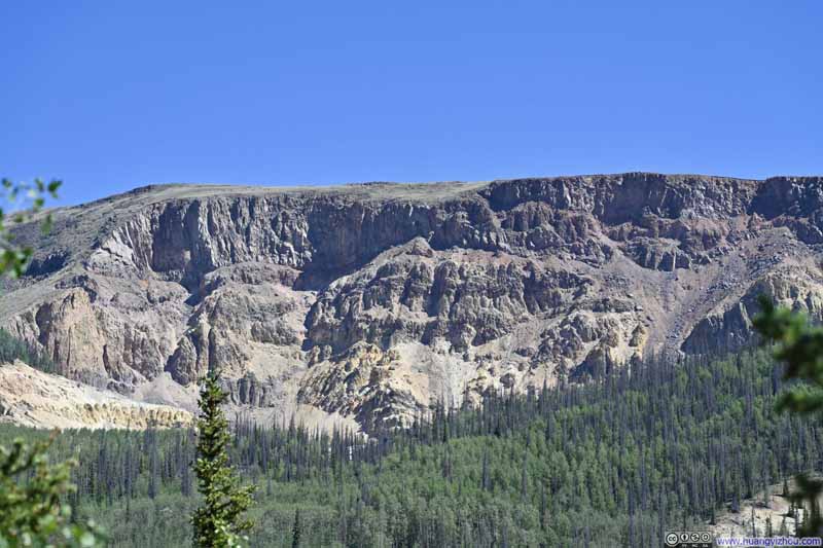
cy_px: 274
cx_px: 412
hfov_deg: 17.1
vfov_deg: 11.4
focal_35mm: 120
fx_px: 2743
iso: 64
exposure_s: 1/250
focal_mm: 120
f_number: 8
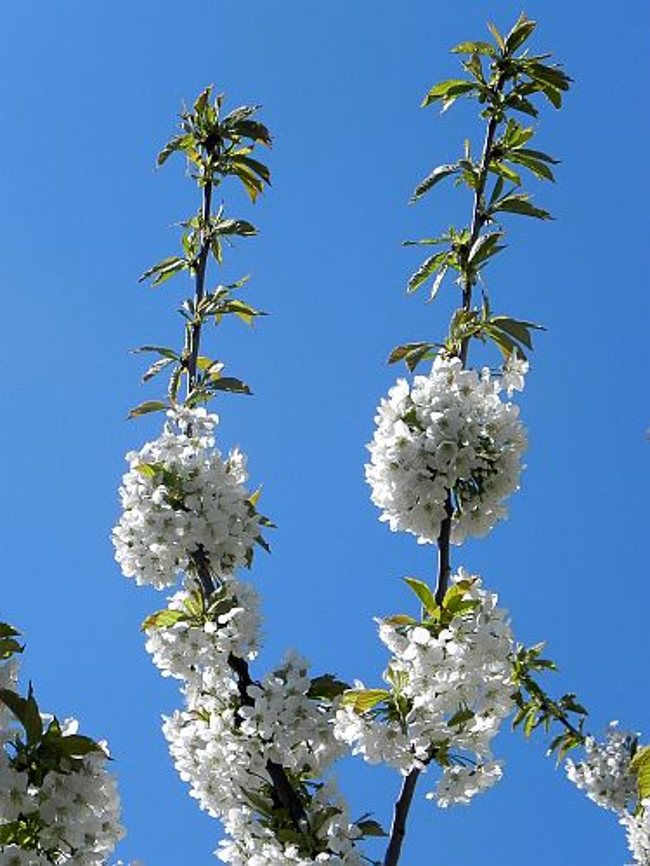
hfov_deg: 11.5
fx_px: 3230
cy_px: 433
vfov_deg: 15.3
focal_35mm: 129
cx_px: 325
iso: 160
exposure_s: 1/506
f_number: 8
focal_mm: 23
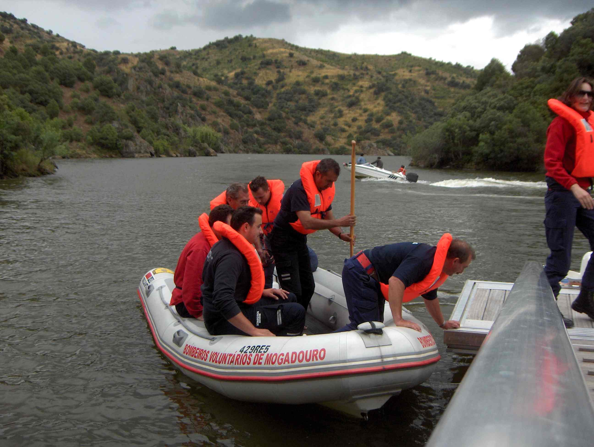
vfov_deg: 36.9
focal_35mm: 39
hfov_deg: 47.8
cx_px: 297
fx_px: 670
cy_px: 224
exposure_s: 1/383
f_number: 2.8
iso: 100
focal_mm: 8
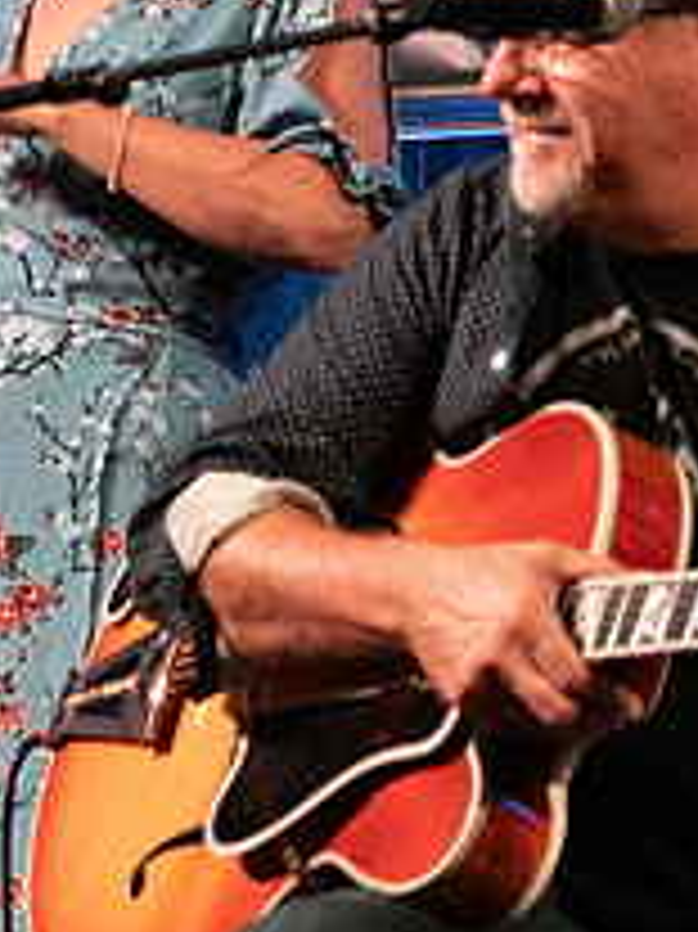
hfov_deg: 4.9
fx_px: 8128
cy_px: 124
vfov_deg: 6.6
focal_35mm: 302
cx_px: -500
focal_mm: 112
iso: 8000
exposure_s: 1/200
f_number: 6.3
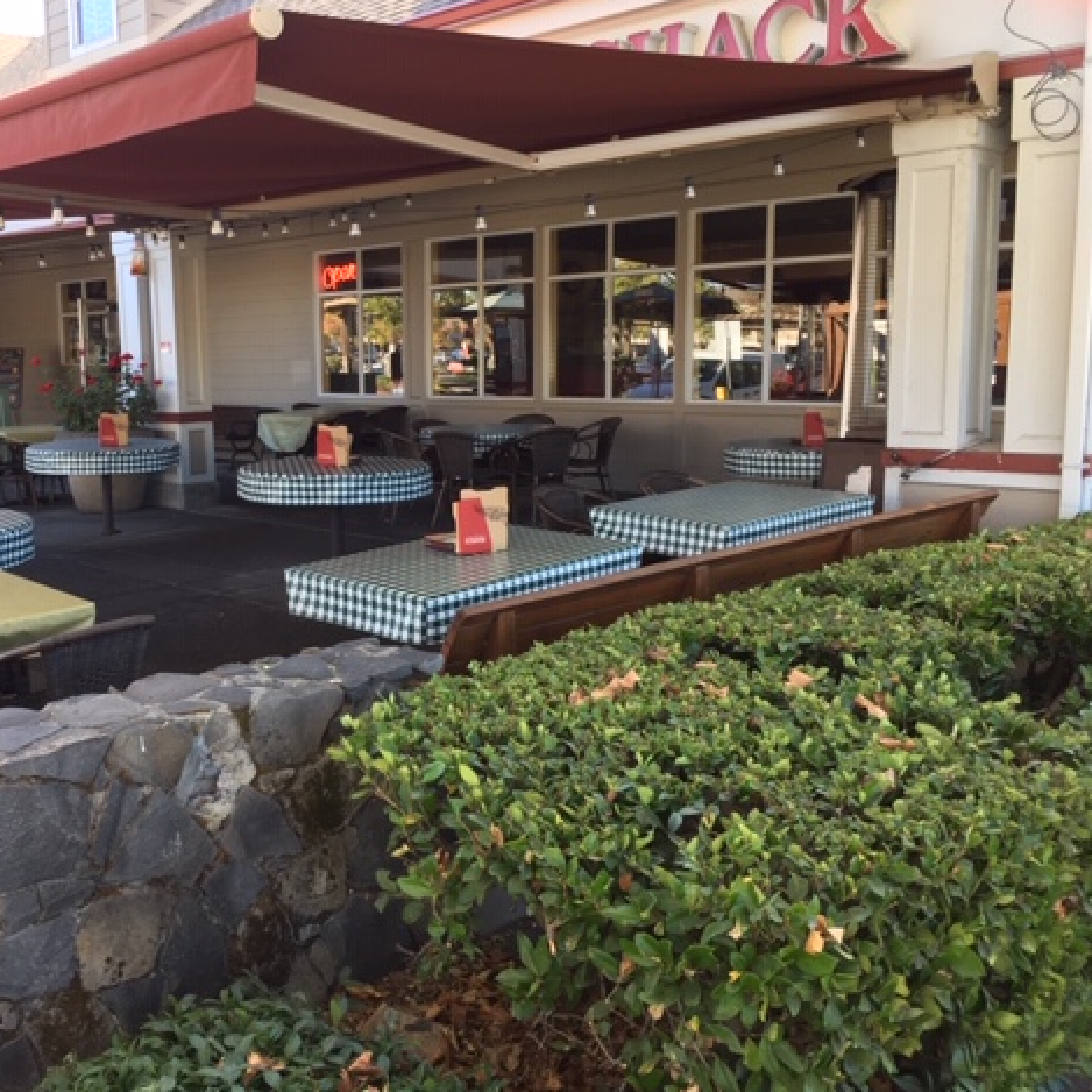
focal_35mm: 35
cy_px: 538
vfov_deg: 47.2
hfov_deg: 46.4
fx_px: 1249
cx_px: 359
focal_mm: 4.15
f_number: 2.2
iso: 40
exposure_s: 1/120
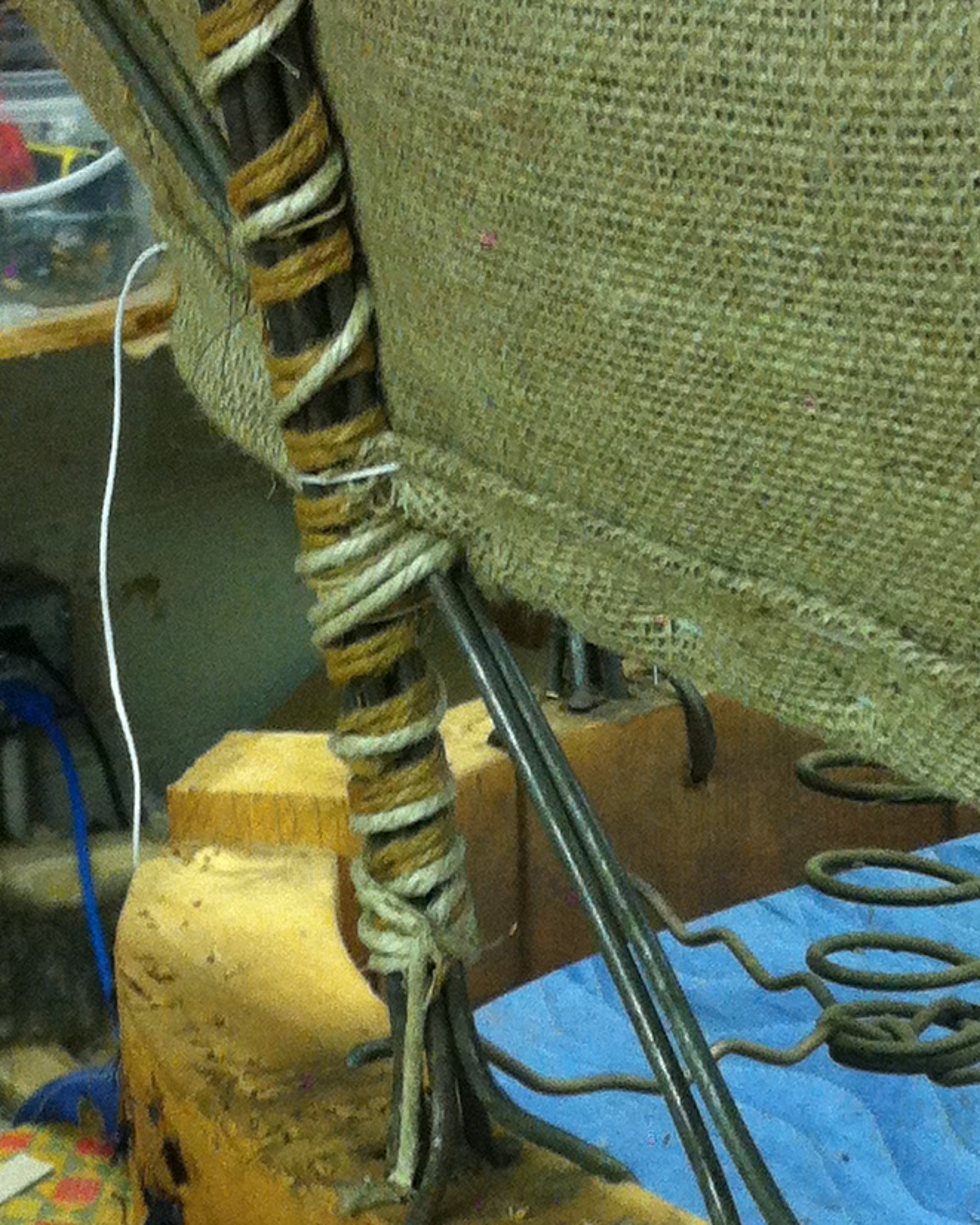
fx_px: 3879
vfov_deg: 17.9
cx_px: 912
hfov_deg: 14.2
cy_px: 713
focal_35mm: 107
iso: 160
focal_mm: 3.85
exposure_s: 1/15
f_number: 2.8
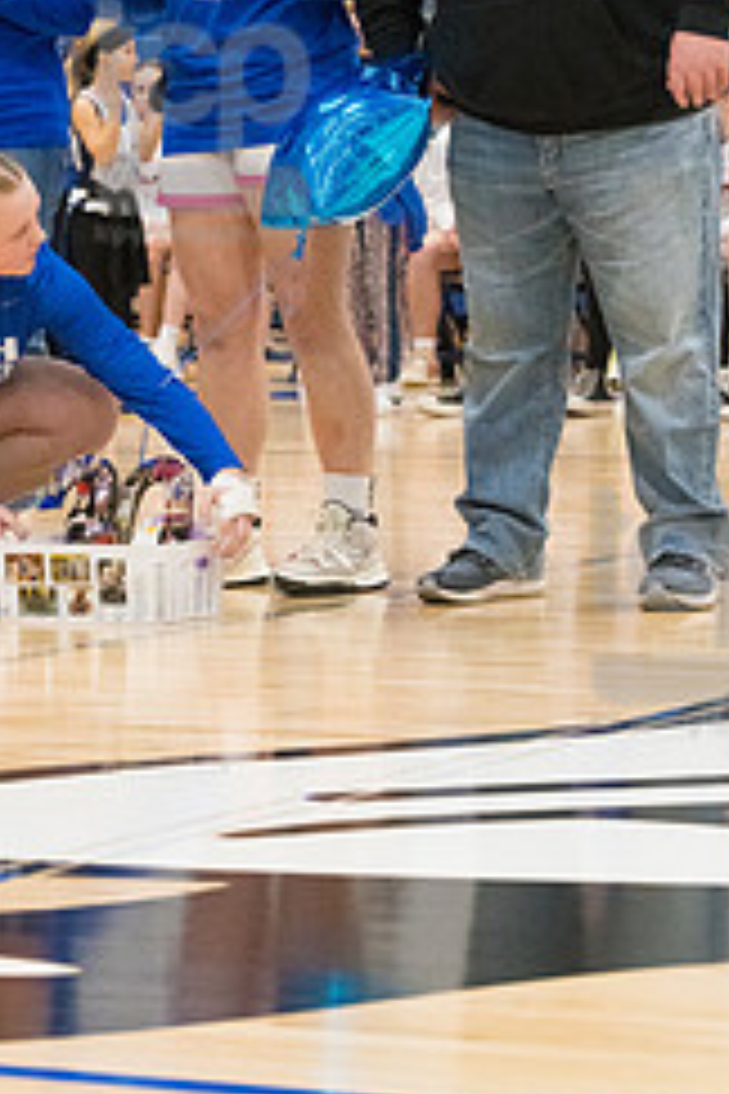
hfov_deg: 7.8
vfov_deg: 11.6
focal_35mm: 176
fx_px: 5346
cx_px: 202
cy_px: 122
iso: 5000
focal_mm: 95
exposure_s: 1/500
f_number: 5.6
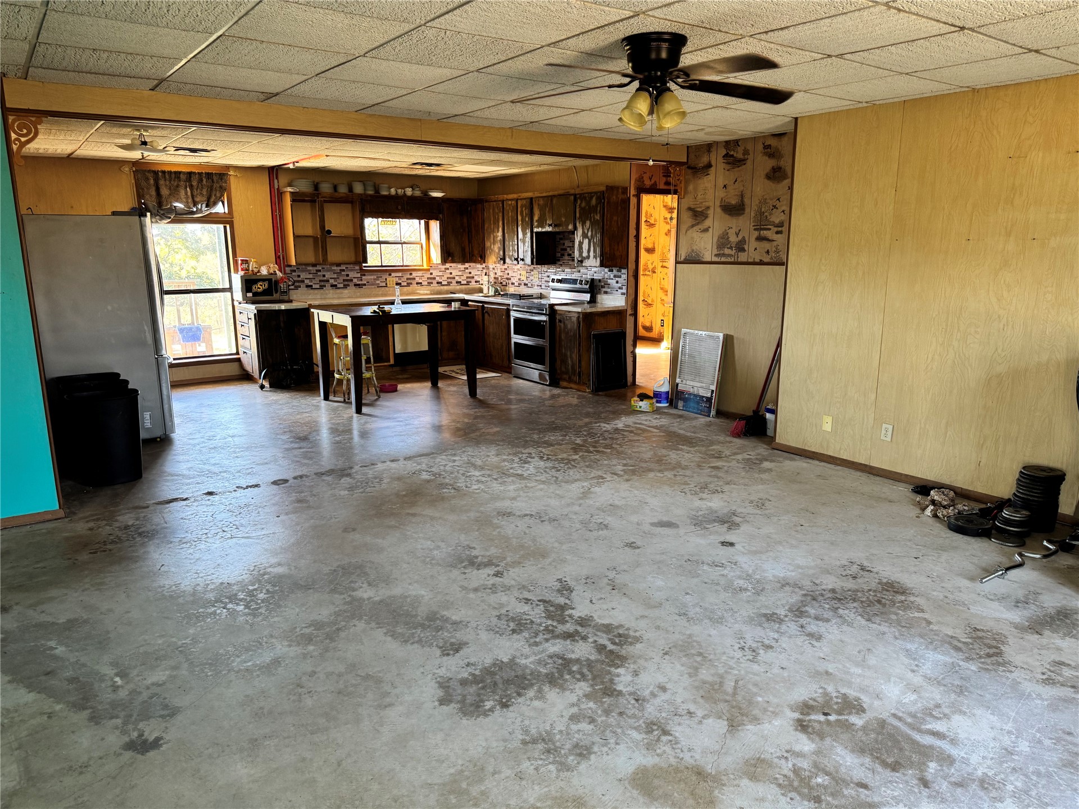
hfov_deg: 71.6
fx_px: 748
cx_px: 540
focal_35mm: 24
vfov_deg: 56.8
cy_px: 404
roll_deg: +0.4
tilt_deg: -12.4
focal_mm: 6.76
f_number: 1.78
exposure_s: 1/60
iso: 200
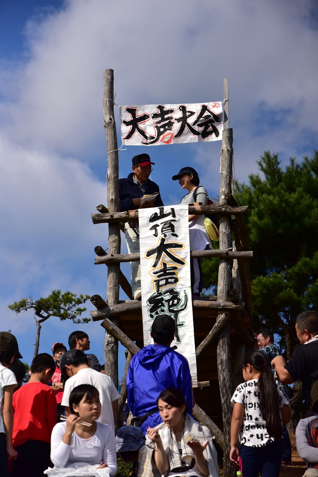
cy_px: 238
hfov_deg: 16.1
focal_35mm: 85
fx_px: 1126
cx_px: 159
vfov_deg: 23.9
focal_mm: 85
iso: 640
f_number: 4.5
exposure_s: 1/8000
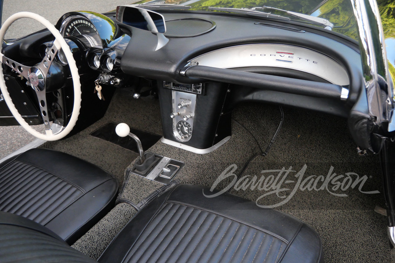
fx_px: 340
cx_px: 198
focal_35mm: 31
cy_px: 132
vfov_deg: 42.3
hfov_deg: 60.3
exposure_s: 1/160
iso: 1250
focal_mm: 15
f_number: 4
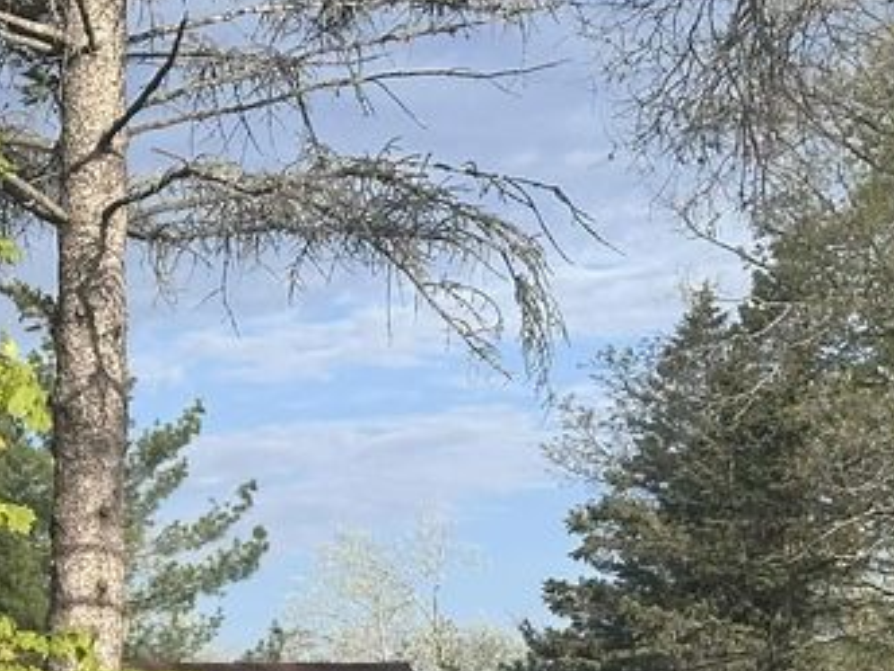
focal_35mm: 148
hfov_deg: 12.7
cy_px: 930
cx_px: -404
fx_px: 3822
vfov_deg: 9.8
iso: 64
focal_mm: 6.86
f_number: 1.78
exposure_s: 1/1848
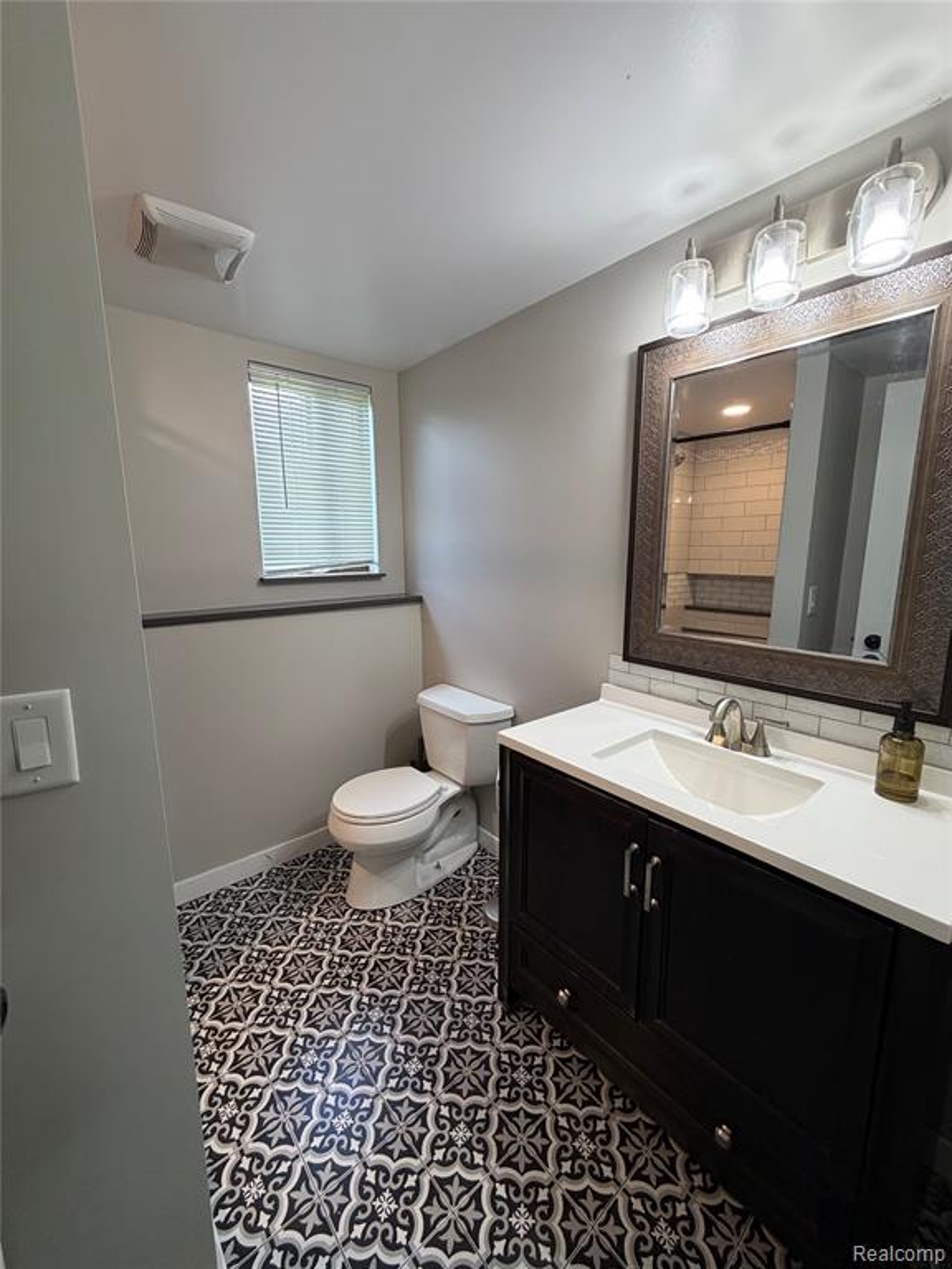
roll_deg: -0.3
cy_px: 634
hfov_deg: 85.7
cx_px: 476
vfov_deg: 102.1
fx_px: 513
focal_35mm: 14
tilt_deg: -10.4
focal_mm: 2.22
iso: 250
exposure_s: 1/120
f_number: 2.2
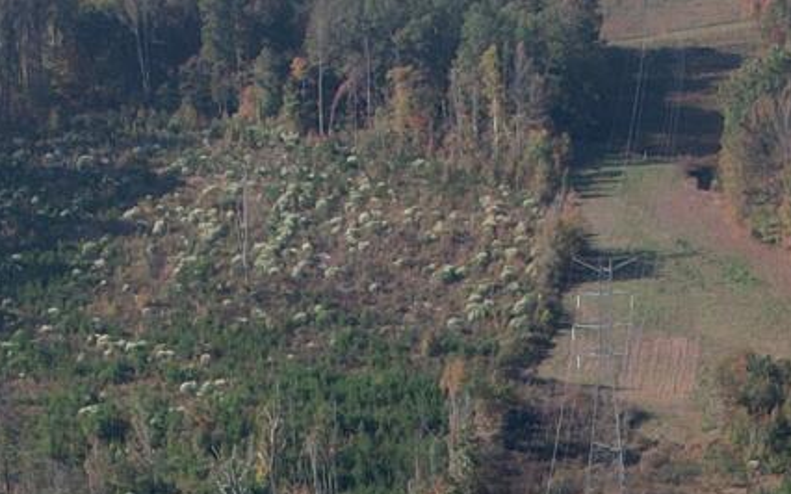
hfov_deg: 13.2
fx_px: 3405
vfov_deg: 7.7
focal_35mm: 158
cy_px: 1231
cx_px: 516
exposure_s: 1/1600
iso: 110
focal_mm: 8.38
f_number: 2.8
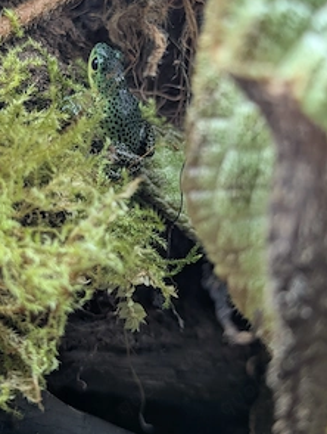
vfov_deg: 29.7
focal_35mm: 65
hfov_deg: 22.6
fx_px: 815
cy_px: 177
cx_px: 112
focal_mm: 6.81
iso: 45
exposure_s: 1/99.9
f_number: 1.85
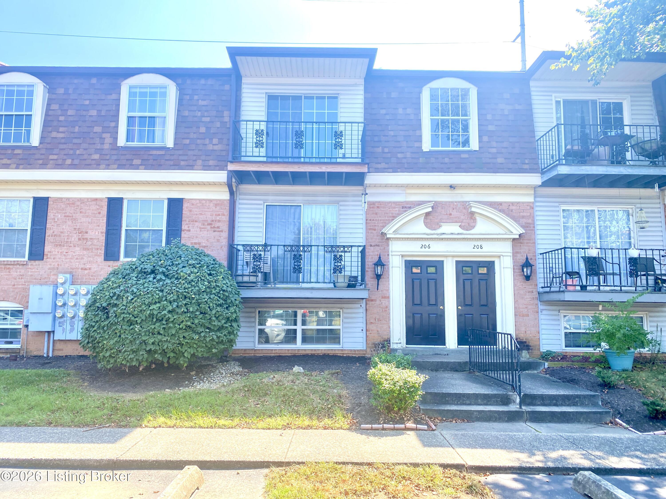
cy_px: 250
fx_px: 500
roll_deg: -0.8
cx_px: 333
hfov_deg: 67.3
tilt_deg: +4.8
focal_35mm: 26
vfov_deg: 53.1
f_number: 1.8
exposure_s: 1/402
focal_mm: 4.25
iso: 32
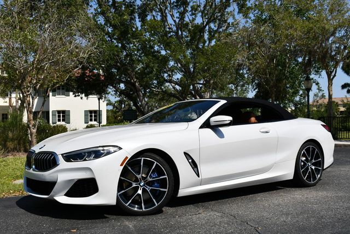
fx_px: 409
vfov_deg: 32.0
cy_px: 117
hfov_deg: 46.4
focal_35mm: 42
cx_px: 175
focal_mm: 21
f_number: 10
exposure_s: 1/400
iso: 100
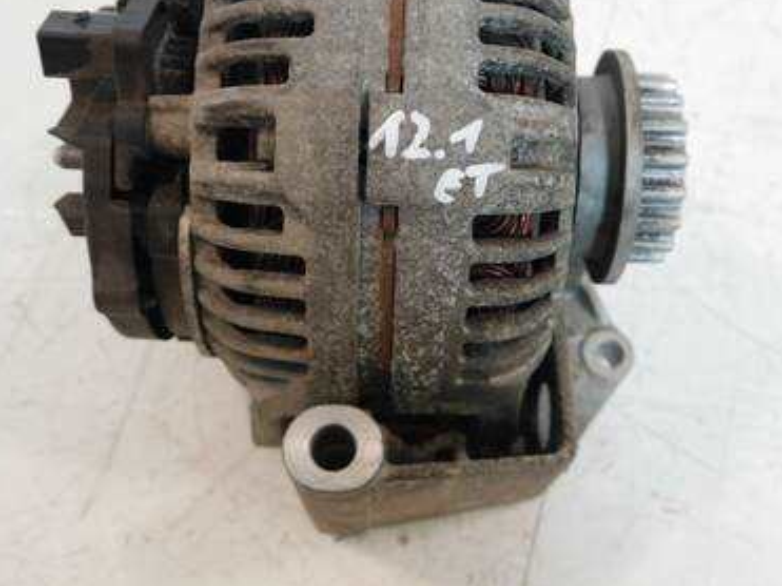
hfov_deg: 42.9
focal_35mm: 44
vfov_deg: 32.7
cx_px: 415
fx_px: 994
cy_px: 215
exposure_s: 1/60
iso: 400
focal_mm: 17
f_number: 4
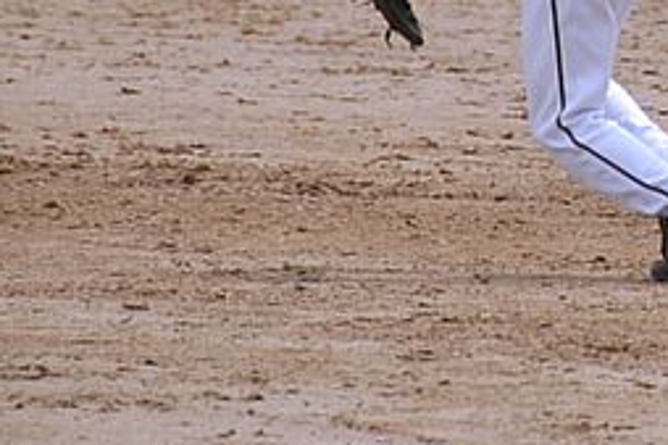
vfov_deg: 1.7
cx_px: 789
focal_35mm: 802
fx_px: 14871
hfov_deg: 2.6
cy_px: -100
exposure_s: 1/1000
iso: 220
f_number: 5.6
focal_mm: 170
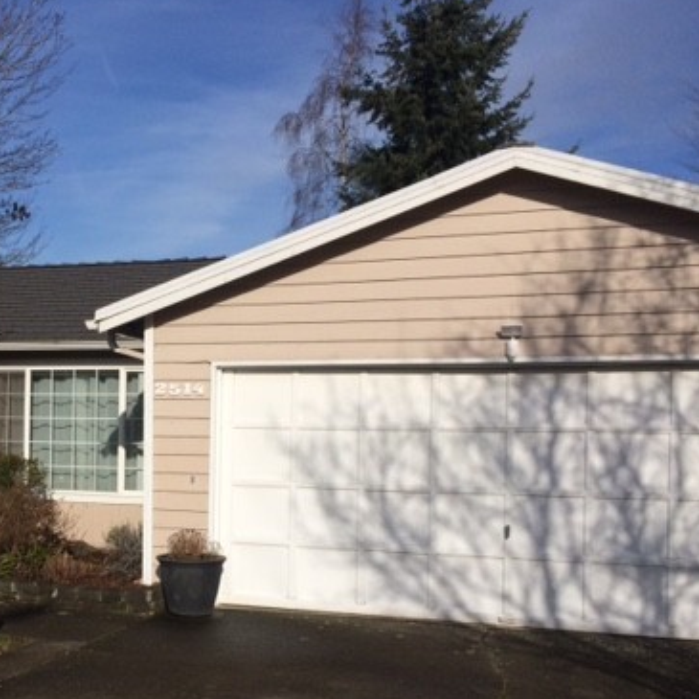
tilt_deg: -3.4
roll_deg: +0.2
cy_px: 433
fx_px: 1028
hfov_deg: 36.3
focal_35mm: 45
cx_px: 140
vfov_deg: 37.3
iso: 32
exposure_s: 1/5882
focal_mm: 4.15
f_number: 2.2
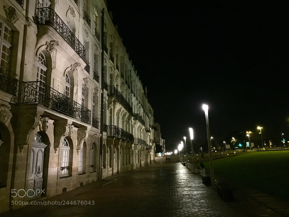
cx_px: 144
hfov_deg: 61.7
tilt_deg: +10.9
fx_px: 242
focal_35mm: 29
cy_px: 108
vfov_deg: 48.2
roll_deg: +1.1
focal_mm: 4.15
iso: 200
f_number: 2.2
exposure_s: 1/8
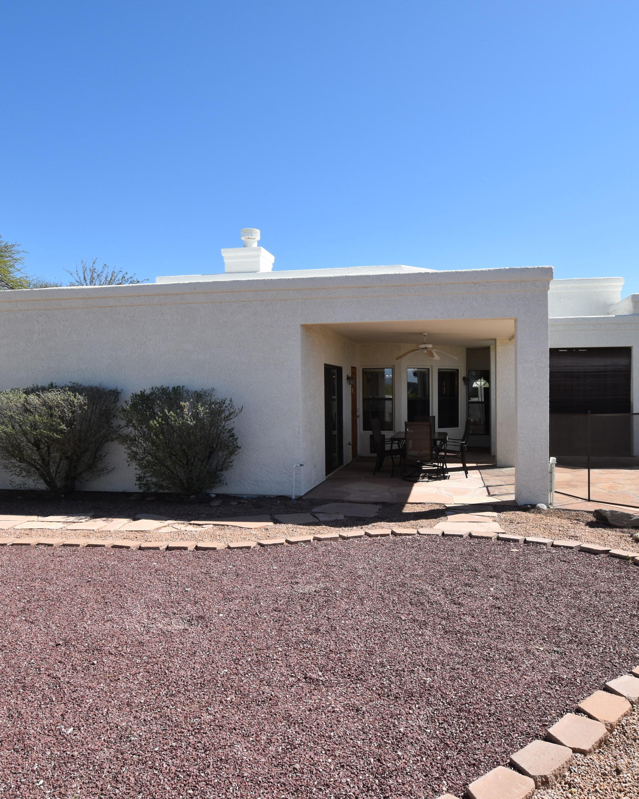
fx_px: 561
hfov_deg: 59.3
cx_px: 347
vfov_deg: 70.9
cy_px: 396
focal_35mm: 24
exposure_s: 1/320
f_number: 9
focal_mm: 11
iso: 200
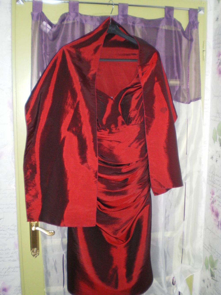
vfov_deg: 49.0
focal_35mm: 38
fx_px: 323
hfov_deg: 37.7
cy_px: 148
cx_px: 110
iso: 400
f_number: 3.1
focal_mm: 6.3
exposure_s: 1/30
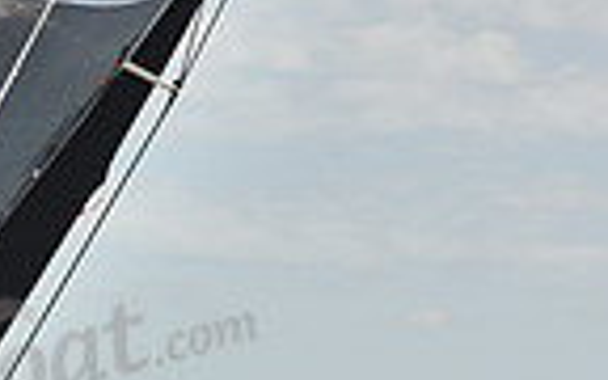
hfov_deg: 4.5
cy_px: 665
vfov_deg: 2.9
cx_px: -553
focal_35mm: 459
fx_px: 7606
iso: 250
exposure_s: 1/800
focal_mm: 112
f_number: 9
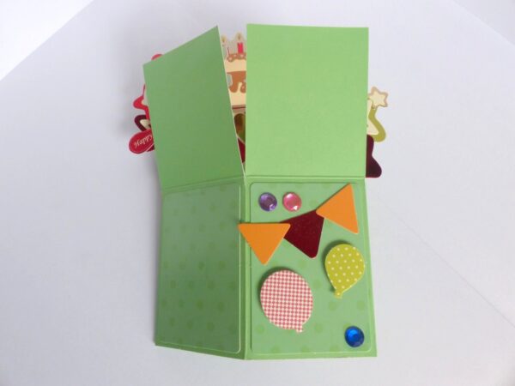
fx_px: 372
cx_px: 258
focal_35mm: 25
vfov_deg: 54.9
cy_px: 193
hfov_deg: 69.4
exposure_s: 1/160
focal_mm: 4.5
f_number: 5
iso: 200
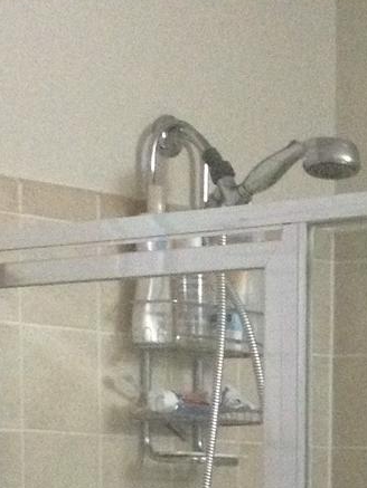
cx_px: 410
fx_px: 2317
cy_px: 849
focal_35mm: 164
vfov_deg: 11.3
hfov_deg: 9.0
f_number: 2.4
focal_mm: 4.28
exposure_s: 1/15
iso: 400
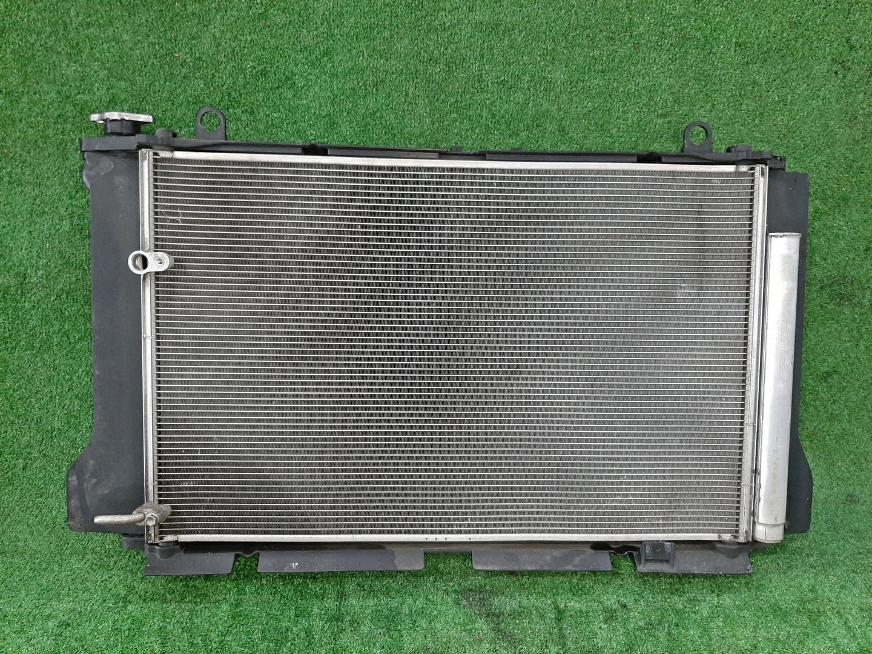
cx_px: 436
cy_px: 327
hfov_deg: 67.3
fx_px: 655
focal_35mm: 26
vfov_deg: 53.1
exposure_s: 1/33
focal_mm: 3.93
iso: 196
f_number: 1.7
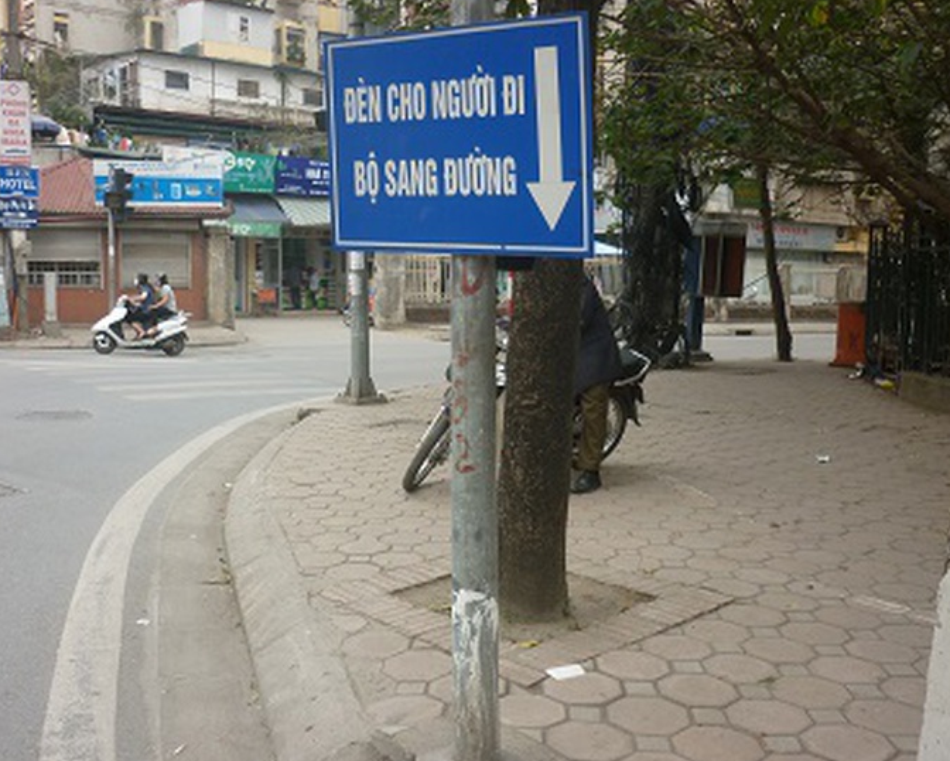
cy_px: 378
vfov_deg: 42.2
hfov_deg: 51.5
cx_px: 447
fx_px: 984
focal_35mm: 35
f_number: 2.8
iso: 80
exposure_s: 1/200
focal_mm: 5.5
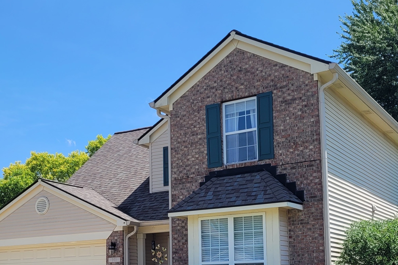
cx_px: 141
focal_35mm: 54
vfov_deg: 24.6
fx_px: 597
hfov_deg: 36.6
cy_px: 222
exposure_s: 1/2010
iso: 40
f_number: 1.8
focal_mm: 5.4
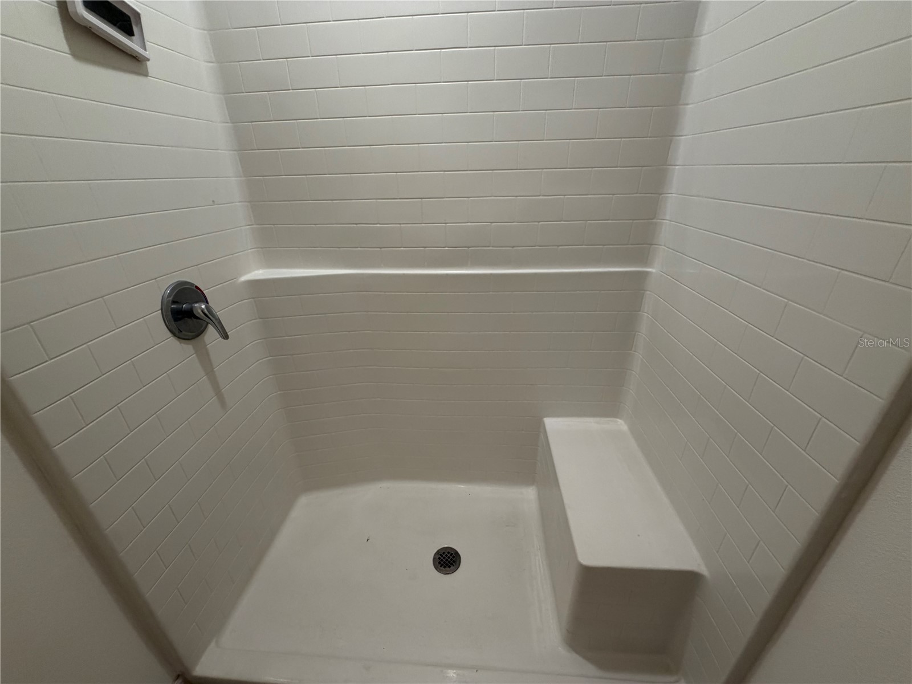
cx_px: 456
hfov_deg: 102.1
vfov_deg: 85.7
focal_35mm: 14
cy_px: 342
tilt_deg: -24.0
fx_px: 369
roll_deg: +1.6
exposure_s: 1/120
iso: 200
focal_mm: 2.22
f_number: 2.2
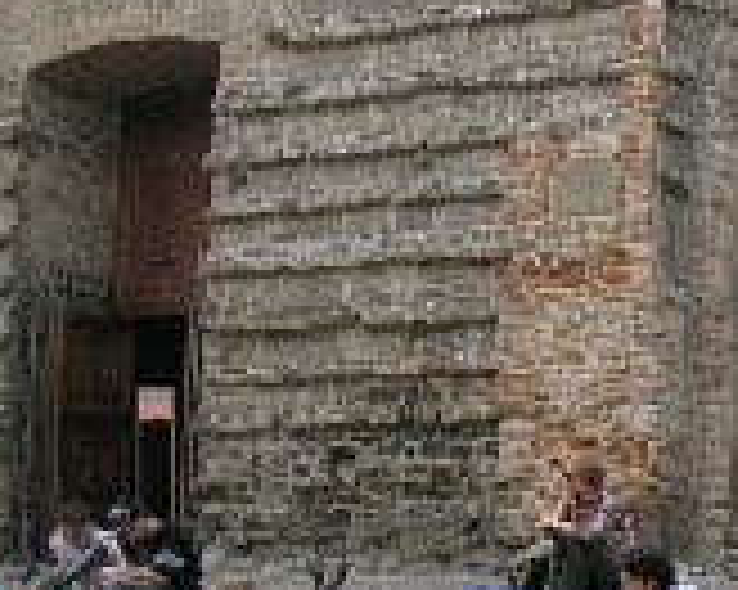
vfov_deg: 15.3
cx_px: 1166
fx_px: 2183
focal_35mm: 100
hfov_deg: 17.0
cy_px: 410
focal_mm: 5.8
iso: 50
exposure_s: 1/143
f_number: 5
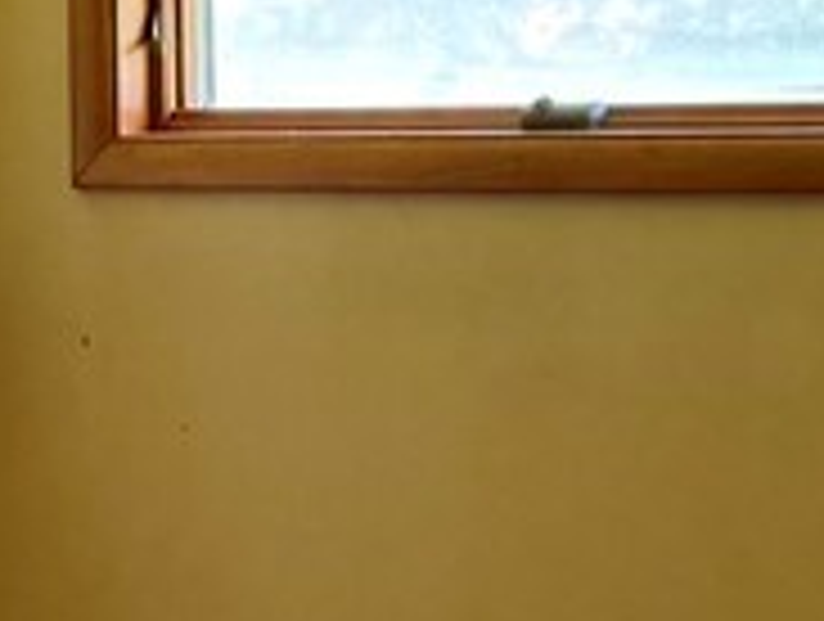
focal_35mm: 134
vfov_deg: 11.1
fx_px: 3196
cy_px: 414
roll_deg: +0.8
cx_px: 203
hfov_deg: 14.6
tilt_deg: -4.6
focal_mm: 6.76
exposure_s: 1/74
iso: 200
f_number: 1.78
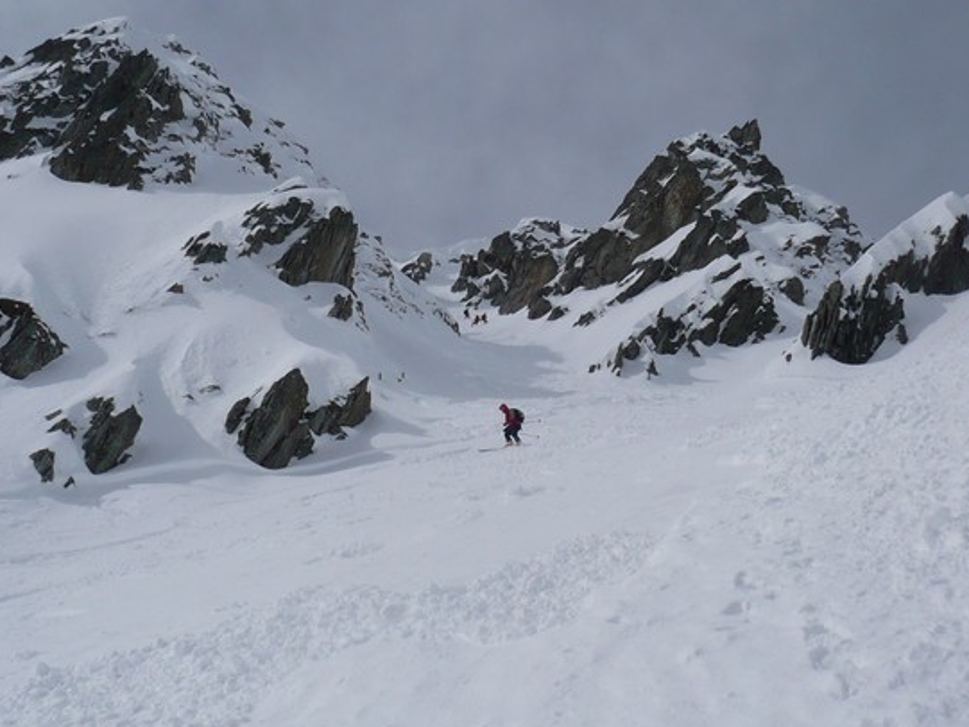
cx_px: 473
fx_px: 1708
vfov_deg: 24.0
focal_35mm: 61
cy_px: 335
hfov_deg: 31.7
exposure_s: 1/1300
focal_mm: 6.6
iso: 100
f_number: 9
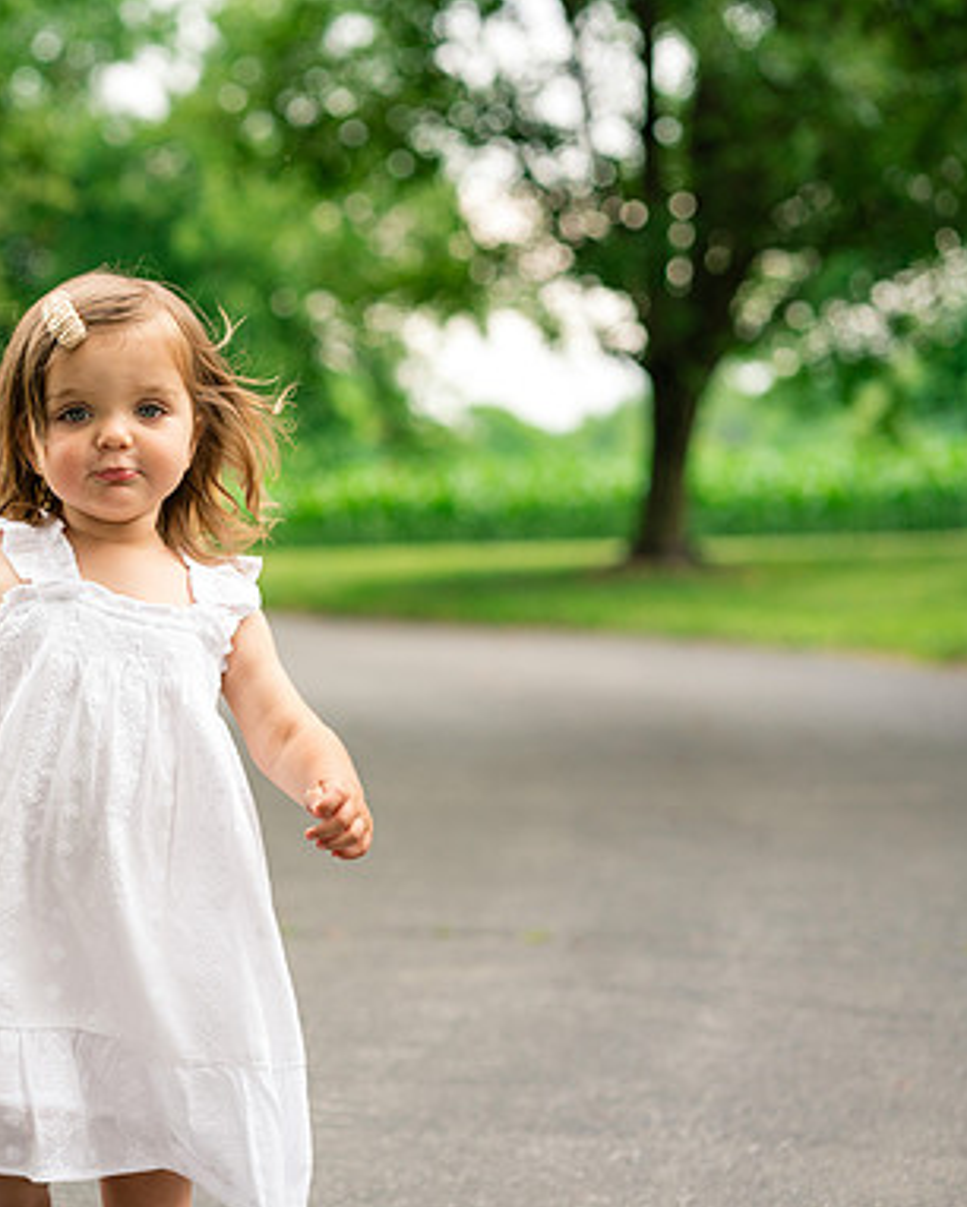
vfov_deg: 15.9
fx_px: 4325
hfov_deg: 12.7
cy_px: 608
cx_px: 126
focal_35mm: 121
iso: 500
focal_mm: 85
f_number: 3.5
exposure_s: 1/500
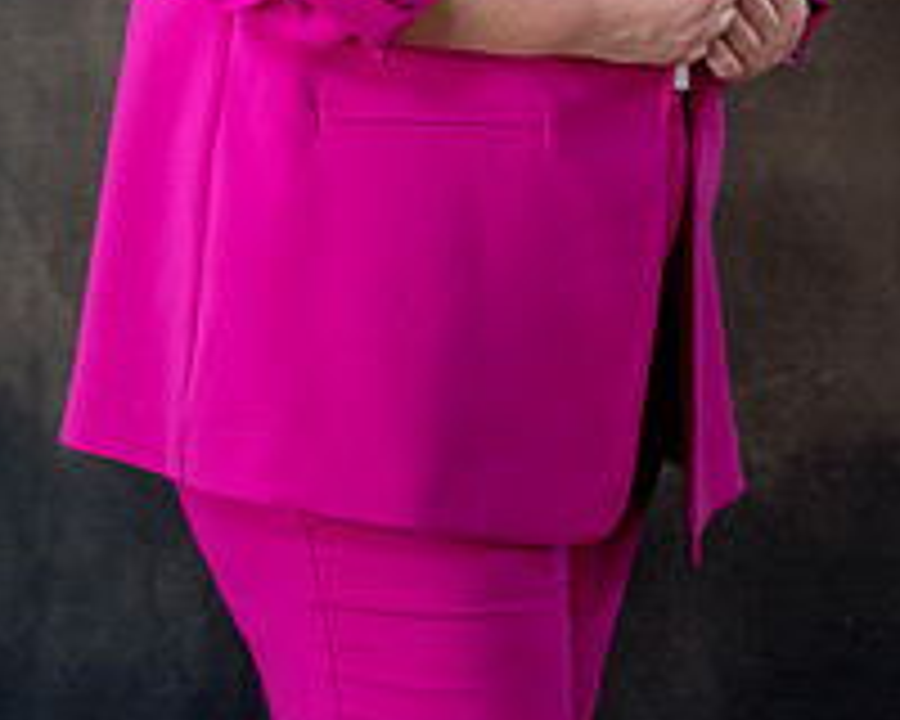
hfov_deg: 8.7
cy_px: -243
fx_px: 5913
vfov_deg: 6.9
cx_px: 441
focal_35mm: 222
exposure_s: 1/100
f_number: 4.5
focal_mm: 105
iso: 400
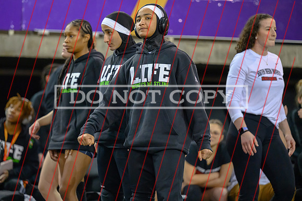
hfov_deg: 11.5
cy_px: 90
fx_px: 1503
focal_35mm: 179
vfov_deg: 7.7
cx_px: 129
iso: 7200
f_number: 2.8
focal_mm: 155
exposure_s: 1/800
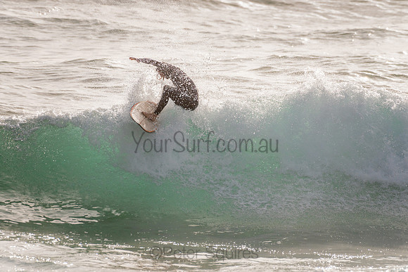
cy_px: 132
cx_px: 199
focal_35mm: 613
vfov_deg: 2.2
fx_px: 6947
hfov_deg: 3.4
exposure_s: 1/2000
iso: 64
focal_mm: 500
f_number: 7.1
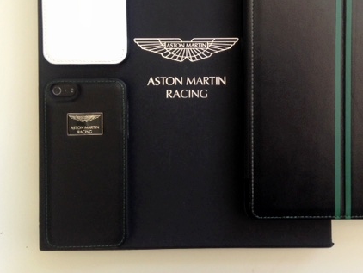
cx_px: 260
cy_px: 67
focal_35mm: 50
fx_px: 525
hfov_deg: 37.5
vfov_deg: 28.7
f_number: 2.4
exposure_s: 1/20
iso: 64
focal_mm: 4.12
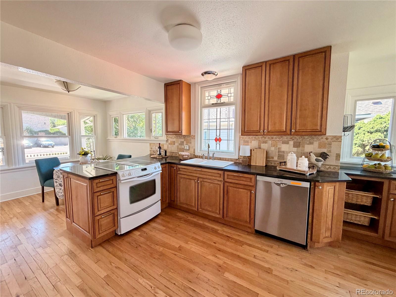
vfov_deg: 85.7
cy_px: 148
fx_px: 160
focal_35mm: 14
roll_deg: +0.0
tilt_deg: -5.1
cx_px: 198
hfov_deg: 102.1
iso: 200
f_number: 2.2
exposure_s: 1/121
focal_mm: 2.22
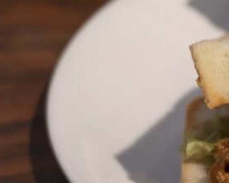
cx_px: 353
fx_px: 1097
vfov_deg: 9.5
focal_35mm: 162
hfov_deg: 11.4
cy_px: 68
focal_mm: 46
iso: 640
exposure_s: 1/60
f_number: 5.6
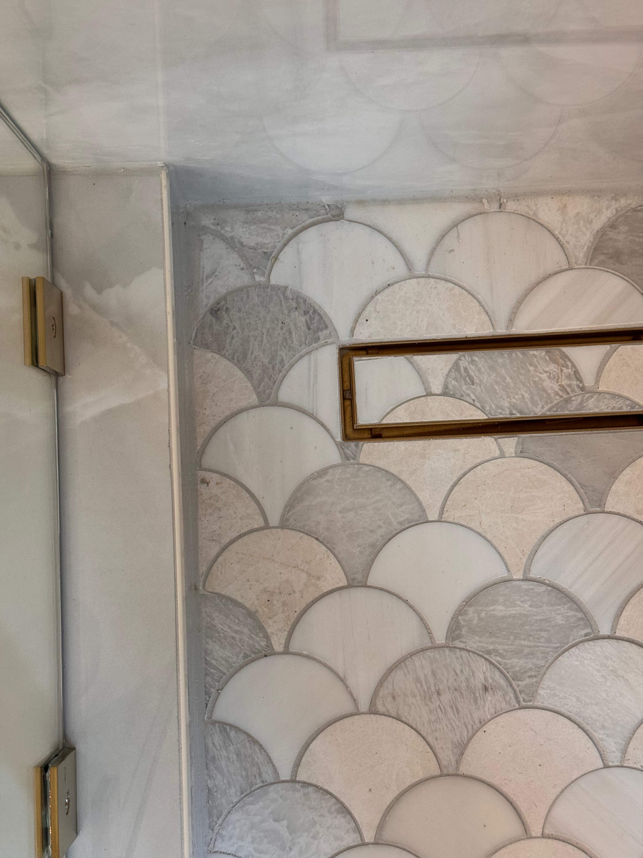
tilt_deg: -86.4
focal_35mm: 48
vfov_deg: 39.7
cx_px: 322
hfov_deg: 30.3
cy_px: 429
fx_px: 1189
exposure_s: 1/60
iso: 200
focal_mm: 6.76
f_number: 1.78
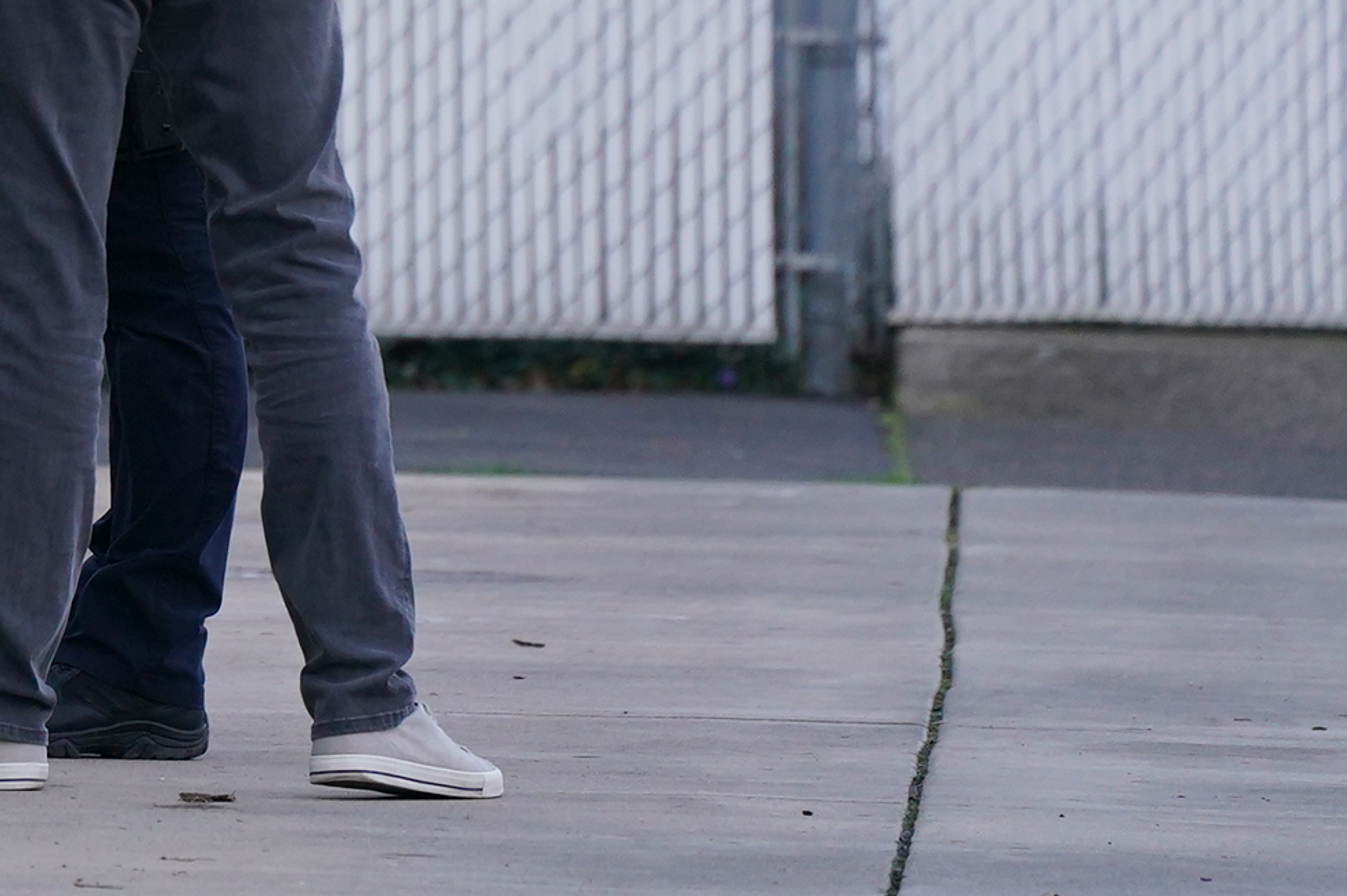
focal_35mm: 1047
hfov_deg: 2.0
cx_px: -631
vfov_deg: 1.3
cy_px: -369
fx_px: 39147
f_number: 6.3
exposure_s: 1/200
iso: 1600
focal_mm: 339
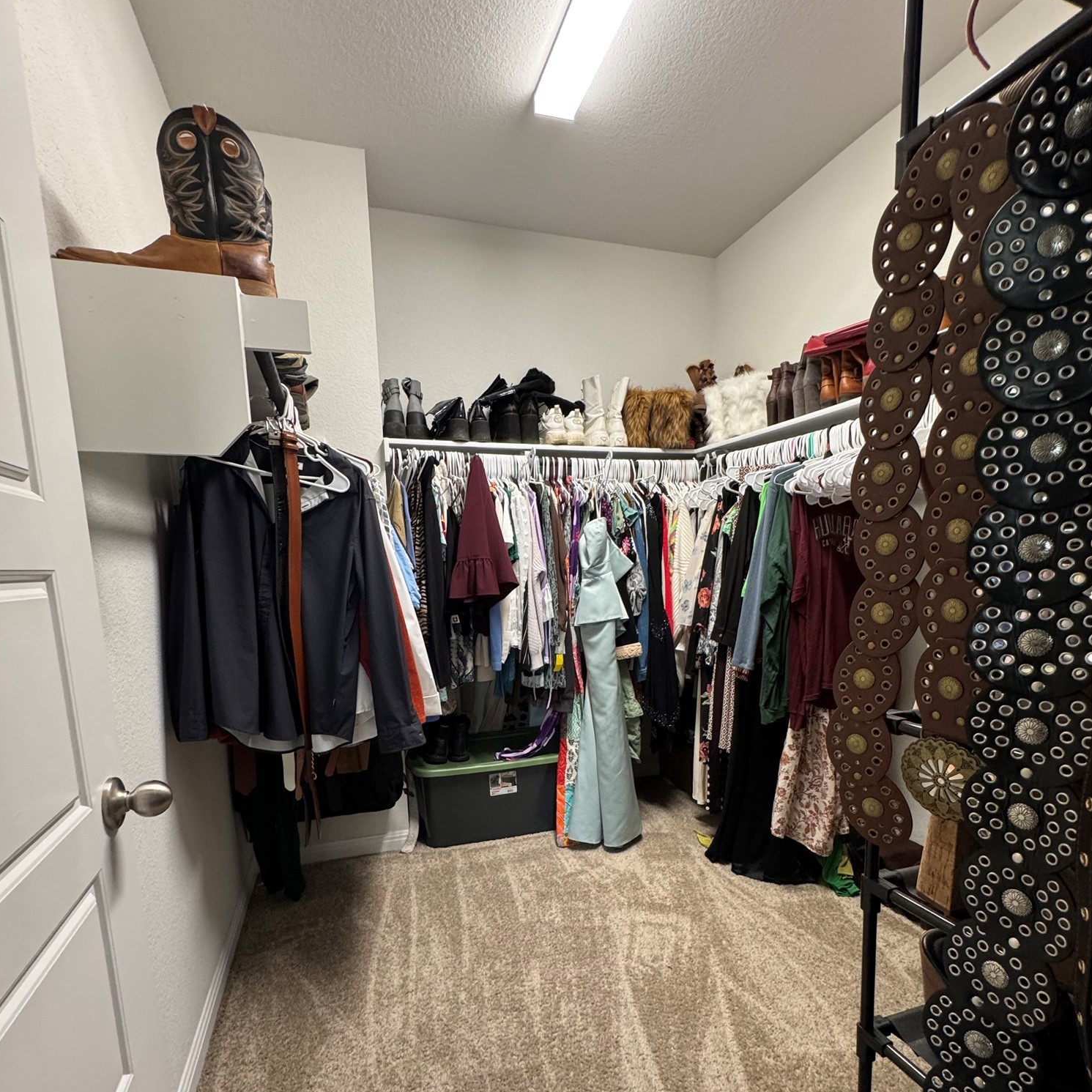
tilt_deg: -8.2
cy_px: 652
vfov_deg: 83.0
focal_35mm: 17
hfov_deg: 84.0
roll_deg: +0.4
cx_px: 534
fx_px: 607
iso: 250
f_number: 2.2
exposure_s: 1/60
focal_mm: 2.22
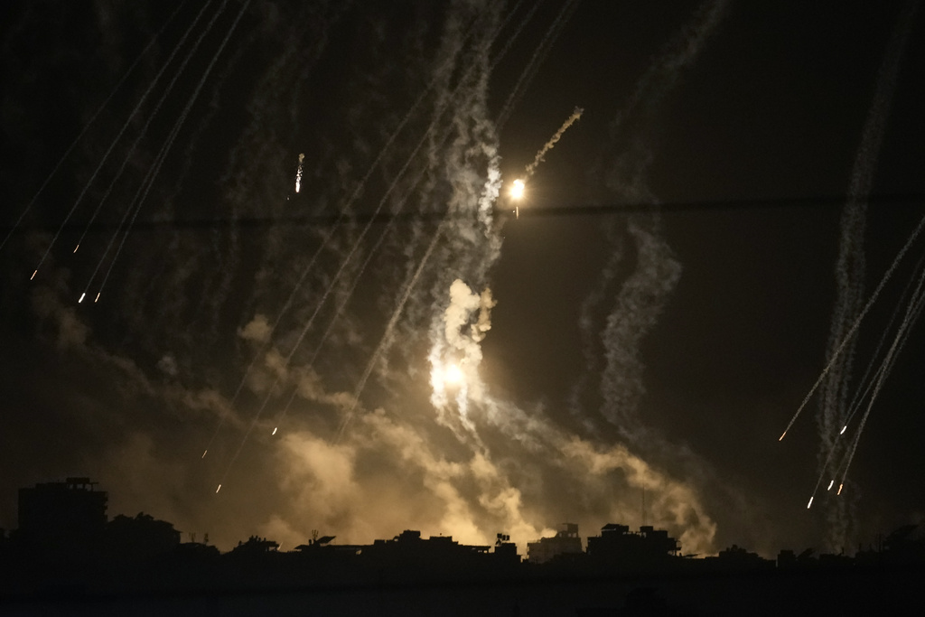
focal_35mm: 900
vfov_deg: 1.5
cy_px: 308
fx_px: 23127
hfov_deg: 2.3
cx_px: 462
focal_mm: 600
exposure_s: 1/20
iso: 3200
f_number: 4
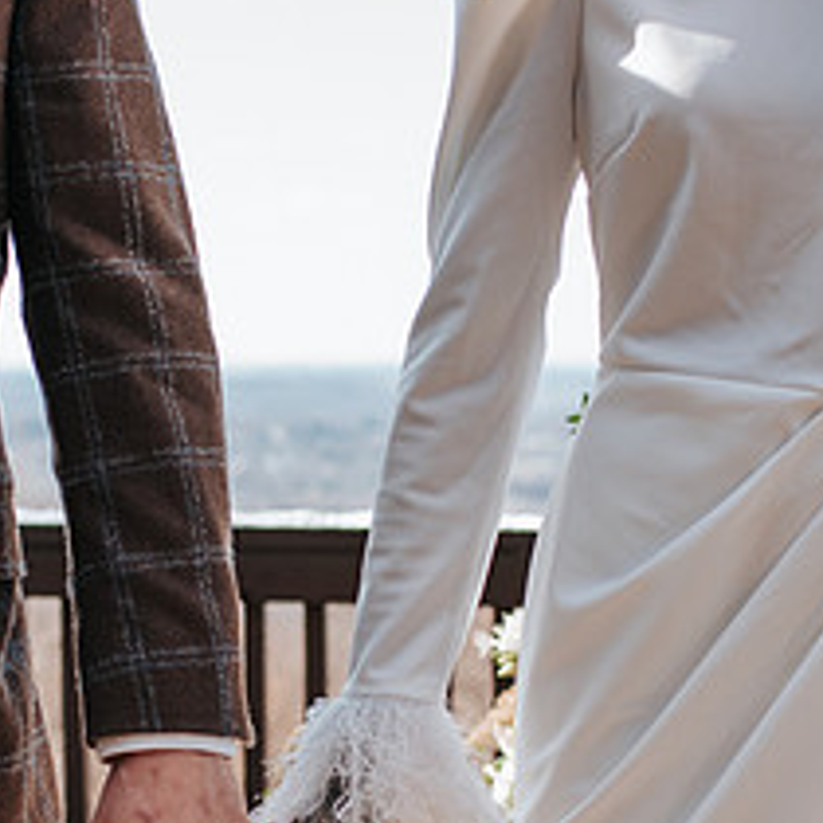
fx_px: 2609
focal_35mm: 97
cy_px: 698
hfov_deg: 17.9
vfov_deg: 17.7
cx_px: 270
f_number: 2.8
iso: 140
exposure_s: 1/640
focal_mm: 35
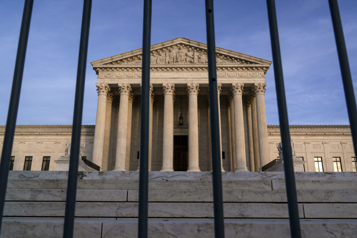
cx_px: 178
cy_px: 119
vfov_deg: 43.6
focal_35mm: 30
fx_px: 298
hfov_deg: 61.9
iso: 400
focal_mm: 30
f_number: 10
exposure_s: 1/250
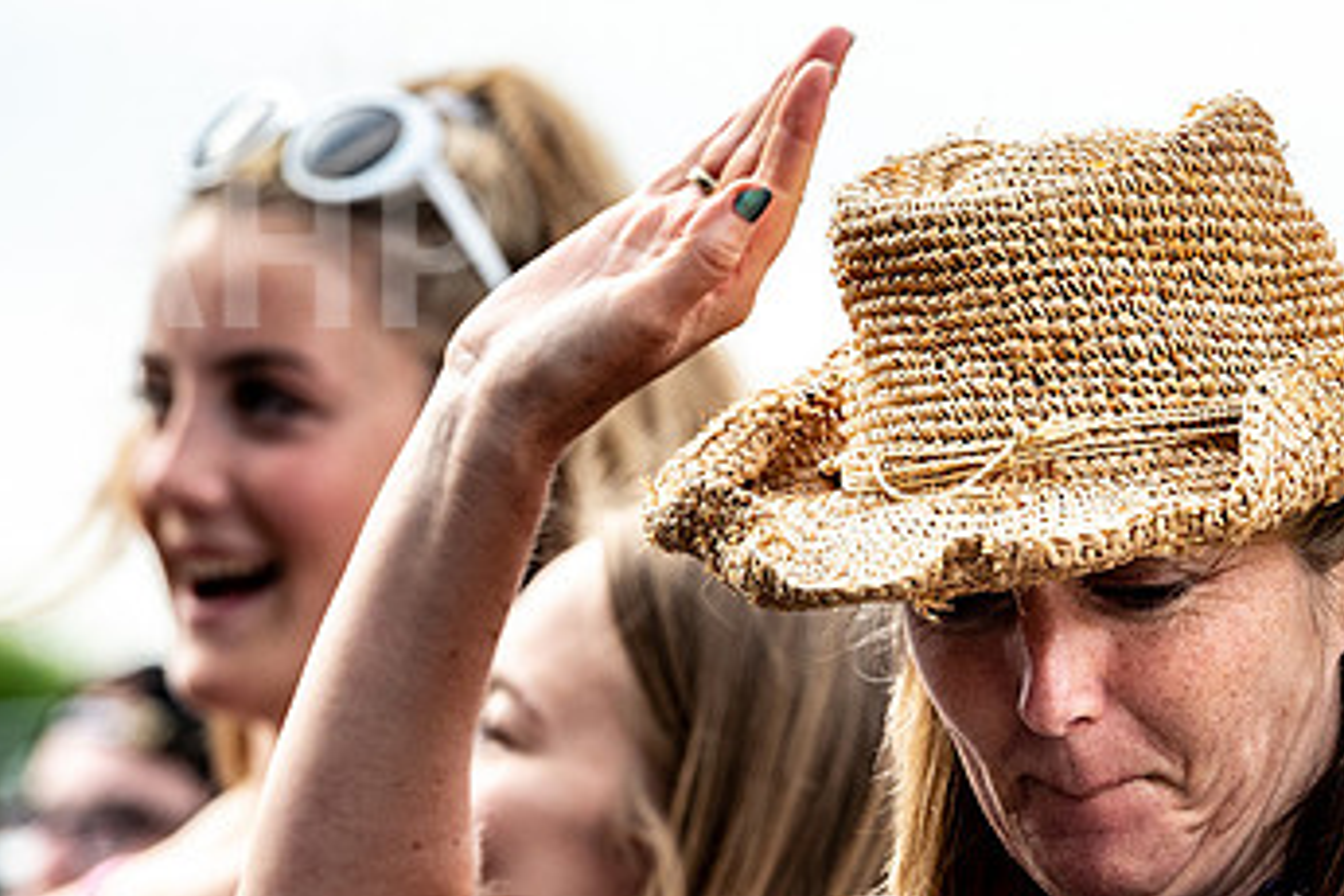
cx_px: 1086
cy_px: 759
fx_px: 13327
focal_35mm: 357
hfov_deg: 5.8
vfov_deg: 3.8
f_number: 5.6
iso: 1000
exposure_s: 1/1000
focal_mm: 200
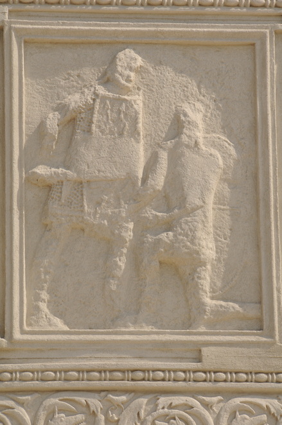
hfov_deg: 5.4
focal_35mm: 255
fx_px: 3007
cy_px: 212
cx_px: 141
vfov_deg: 8.1
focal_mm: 170
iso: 320
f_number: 13
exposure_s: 1/640
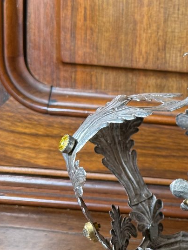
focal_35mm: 107
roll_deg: -4.6
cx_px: 243
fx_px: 774
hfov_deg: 13.4
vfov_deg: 18.3
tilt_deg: -14.1
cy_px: 164
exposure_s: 1/77
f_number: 1.78
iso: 80
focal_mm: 6.76
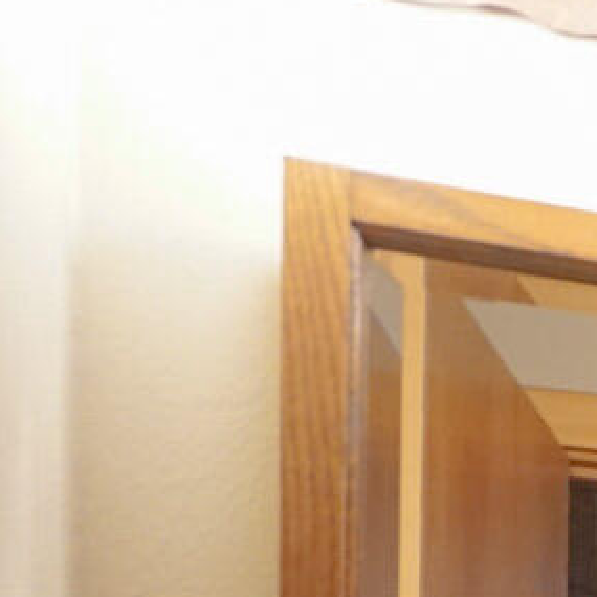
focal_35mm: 110
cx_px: 1992
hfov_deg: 9.8
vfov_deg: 12.9
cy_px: 1337
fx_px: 2146
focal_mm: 18
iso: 2500
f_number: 4
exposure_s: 1/160
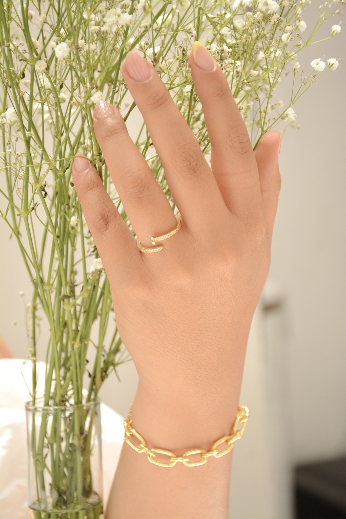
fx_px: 1211
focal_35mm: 84
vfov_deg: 24.2
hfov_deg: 16.3
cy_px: 260
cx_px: 173
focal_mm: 56
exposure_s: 1/640
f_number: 7.1
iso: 500
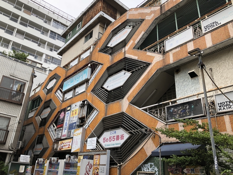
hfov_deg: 63.4
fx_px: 188
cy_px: 88
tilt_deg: +24.2
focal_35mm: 28
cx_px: 116
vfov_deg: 49.7
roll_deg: -3.3
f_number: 1.8
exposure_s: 1/783
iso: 20
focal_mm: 4
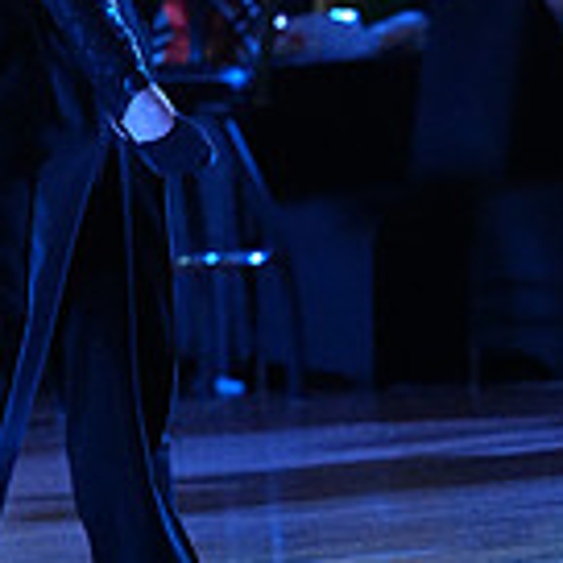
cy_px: -273
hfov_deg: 2.9
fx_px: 11243
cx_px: -68
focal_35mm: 611
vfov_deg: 2.9
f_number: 4.5
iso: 6400
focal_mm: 169
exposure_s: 1/400
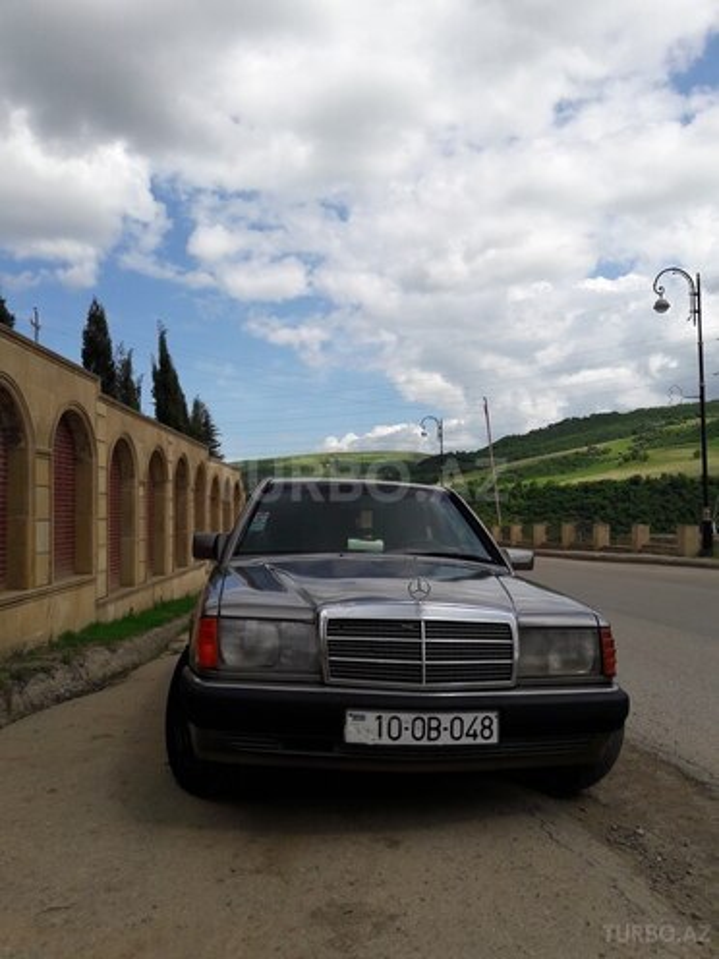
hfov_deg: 49.7
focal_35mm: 28
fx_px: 775
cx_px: 360
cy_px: 480
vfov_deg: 63.4
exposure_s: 1/1927
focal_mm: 3.7
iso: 40
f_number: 1.9
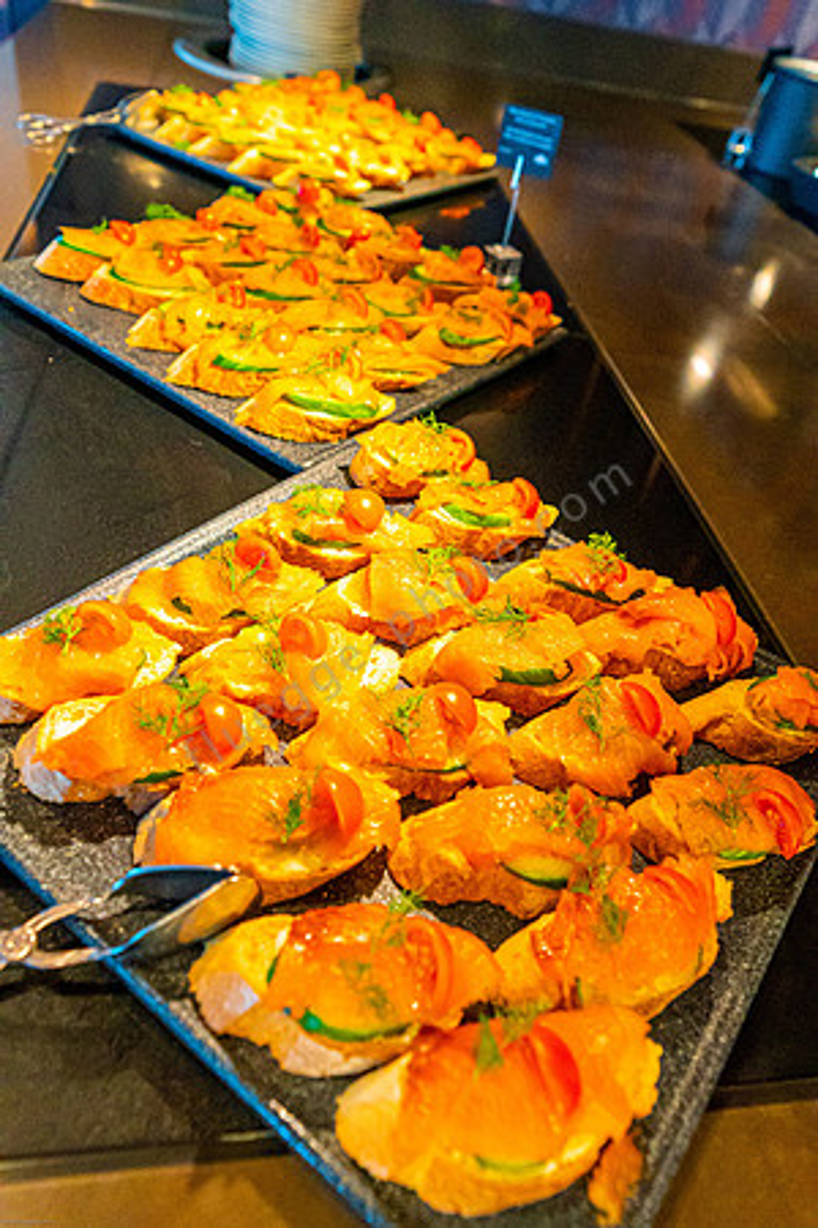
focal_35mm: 24
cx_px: 409
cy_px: 614
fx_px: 818
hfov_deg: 53.1
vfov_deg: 73.7
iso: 4000
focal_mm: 16
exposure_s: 1/250
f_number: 3.2
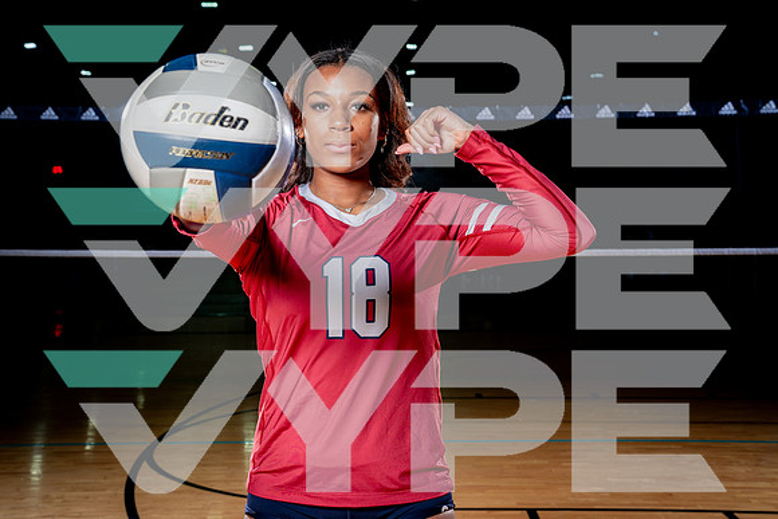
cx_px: 389
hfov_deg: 38.1
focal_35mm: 52
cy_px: 260
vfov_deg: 25.9
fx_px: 1127
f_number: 7.1
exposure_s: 1/250
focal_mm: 50
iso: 250
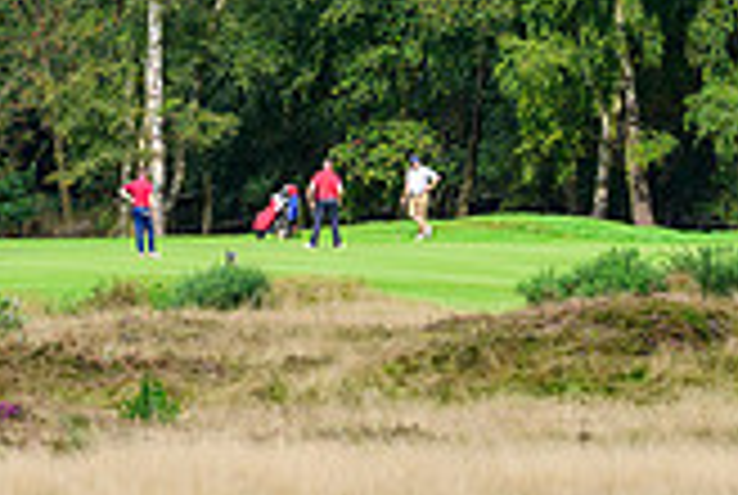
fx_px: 11952
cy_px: -358
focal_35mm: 582
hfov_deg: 3.5
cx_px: 212
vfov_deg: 2.4
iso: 800
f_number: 5.6
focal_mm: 165
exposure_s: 1/2000
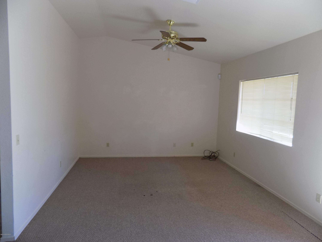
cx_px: 161
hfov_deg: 73.9
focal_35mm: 23
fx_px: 214
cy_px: 121
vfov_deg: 58.9
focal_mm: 4
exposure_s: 1/40
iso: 80
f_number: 3.1
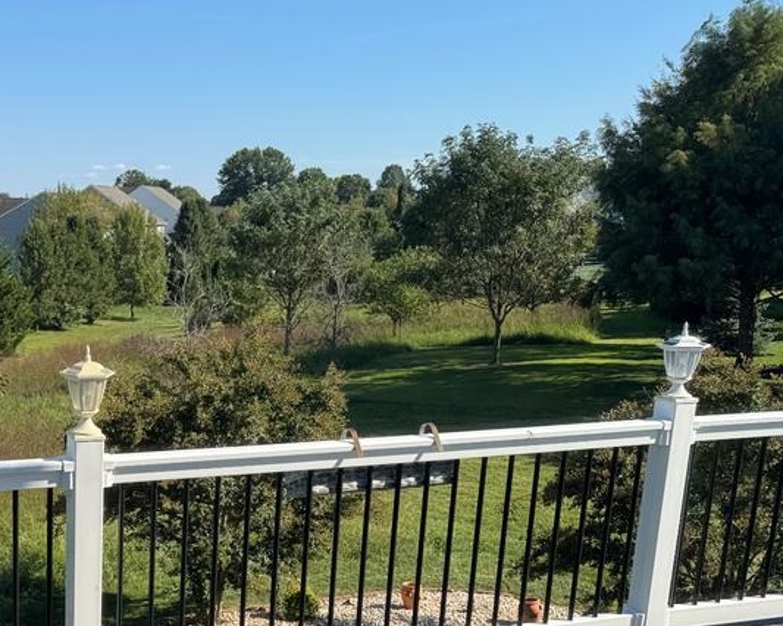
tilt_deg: -12.4
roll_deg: +0.5
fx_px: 1042
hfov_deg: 37.9
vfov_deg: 32.5
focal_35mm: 45
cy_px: 503
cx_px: 53
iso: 80
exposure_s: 1/3096
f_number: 1.78
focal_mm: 6.76
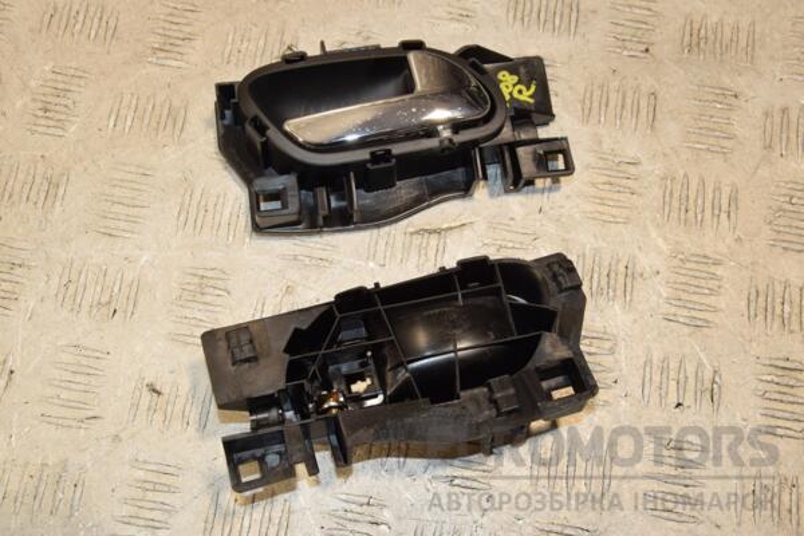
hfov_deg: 41.1
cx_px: 402
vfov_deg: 28.1
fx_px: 1072
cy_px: 268
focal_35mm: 48
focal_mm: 32
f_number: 10
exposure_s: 1/200
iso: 800
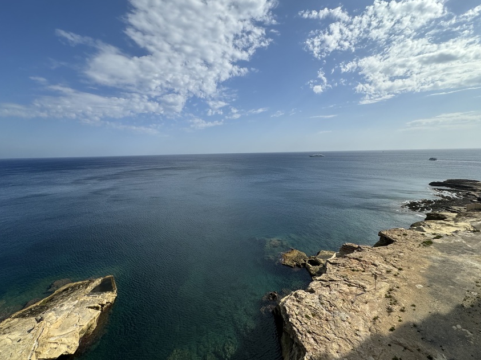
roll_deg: +0.6
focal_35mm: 17
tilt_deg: -1.9
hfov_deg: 91.0
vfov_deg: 74.5
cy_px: 160
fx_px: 236
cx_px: 230
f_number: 2.2
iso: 50
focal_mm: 2.22
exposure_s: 1/3906
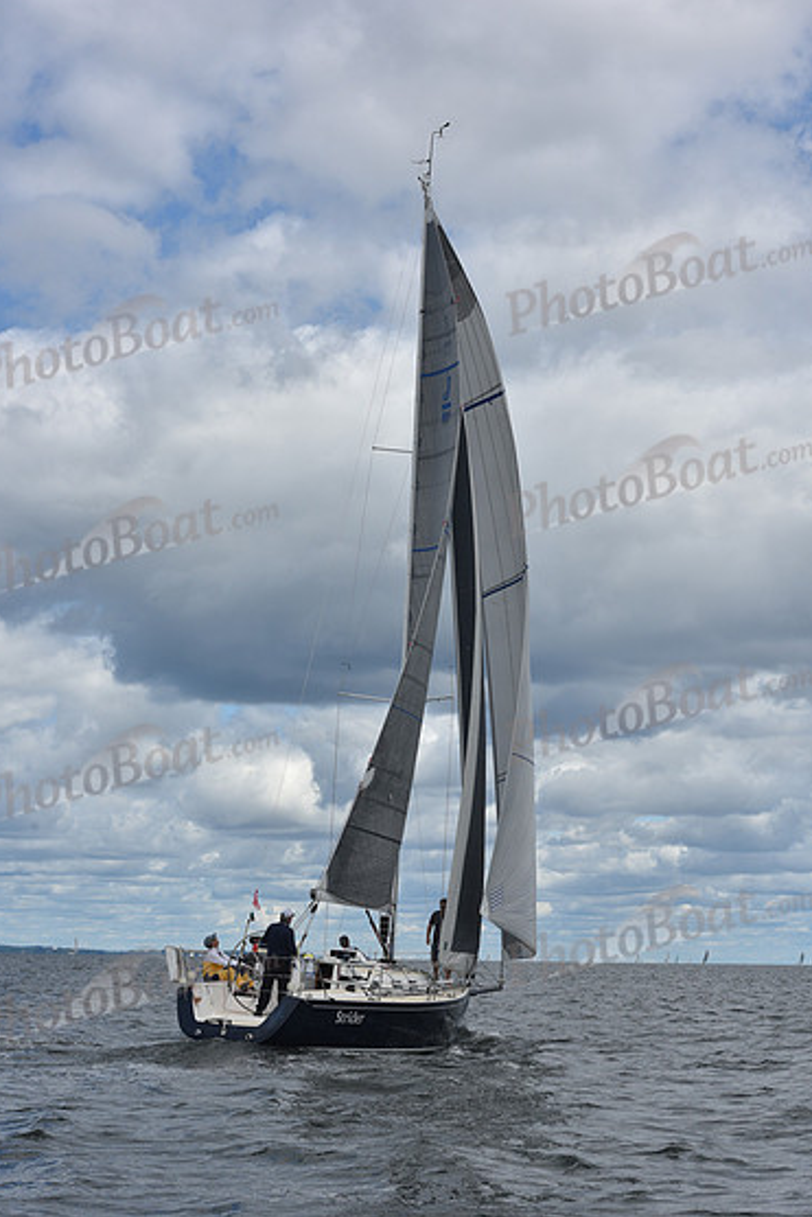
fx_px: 2468
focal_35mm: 73
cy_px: 626
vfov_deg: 27.7
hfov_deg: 18.7
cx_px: 393
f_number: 10
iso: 250
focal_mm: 70
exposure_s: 1/800
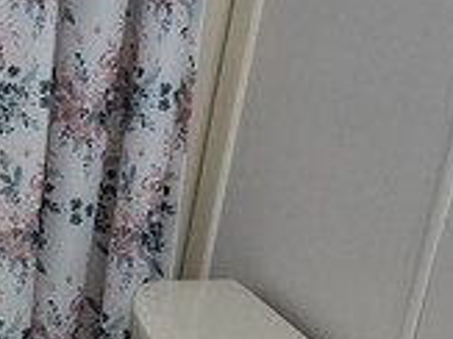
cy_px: 425
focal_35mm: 128
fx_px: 1674
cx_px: -92
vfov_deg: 11.3
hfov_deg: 14.9
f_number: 1.8
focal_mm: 3.98
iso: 250
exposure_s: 1/120
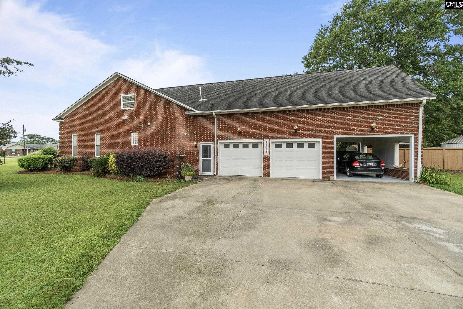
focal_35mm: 15
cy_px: 154
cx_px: 232
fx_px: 193
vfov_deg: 77.3
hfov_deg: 100.4
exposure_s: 1/160
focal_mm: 10
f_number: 5.6
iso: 250
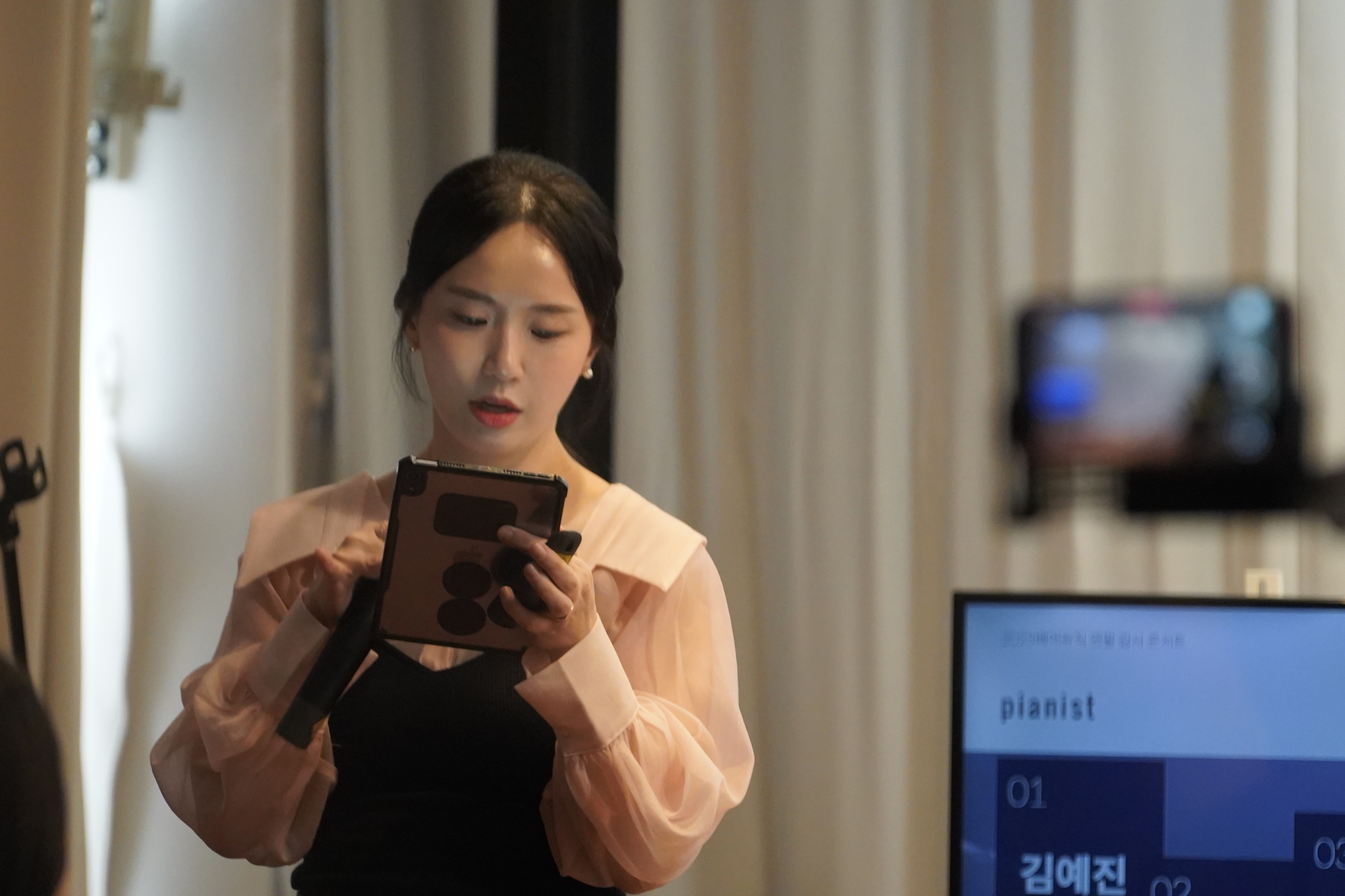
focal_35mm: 225
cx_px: 672
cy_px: 448
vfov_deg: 6.1
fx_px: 8406
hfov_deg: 9.1
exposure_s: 1/40
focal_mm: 150
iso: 5000
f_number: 2.8
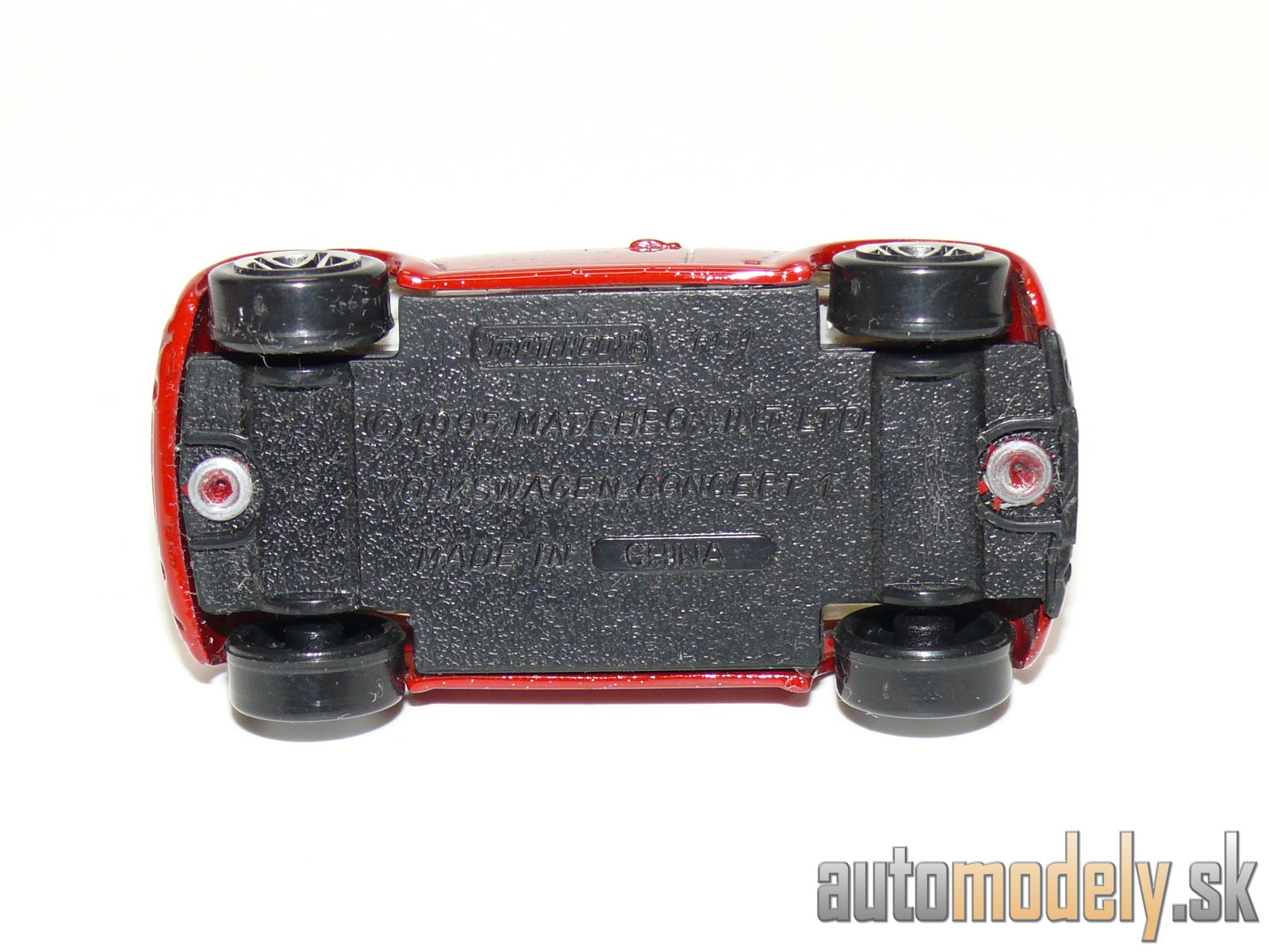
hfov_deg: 18.7
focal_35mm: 105
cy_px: 476
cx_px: 634
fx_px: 3849
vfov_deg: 14.1
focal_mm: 13.7
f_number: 4
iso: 100
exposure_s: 1/30
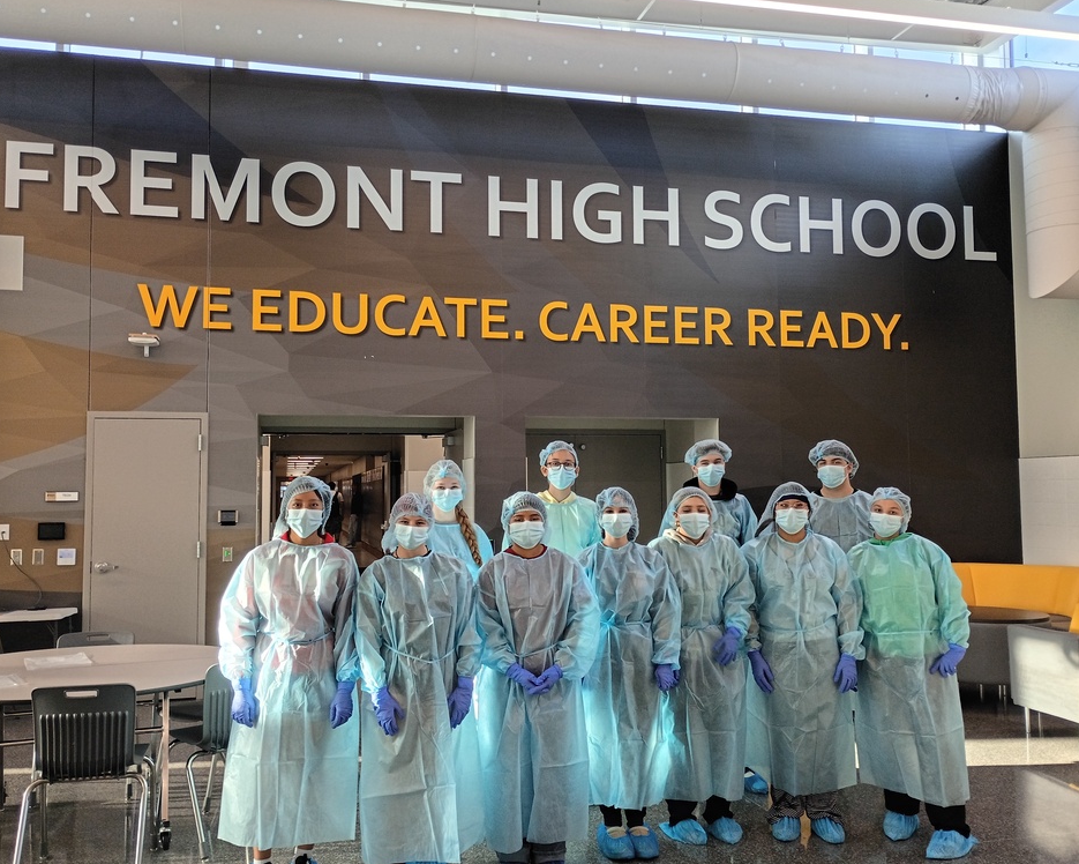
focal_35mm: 31
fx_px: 990
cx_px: 530
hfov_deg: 57.2
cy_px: 429
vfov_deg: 47.1
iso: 241
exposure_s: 1/60
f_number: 1.8
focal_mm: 4.27
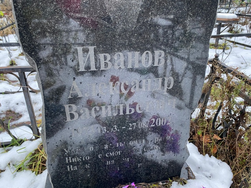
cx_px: 126
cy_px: 94
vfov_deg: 53.1
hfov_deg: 67.3
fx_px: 189
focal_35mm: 26
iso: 160
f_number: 1.8
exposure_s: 1/60
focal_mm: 4.25
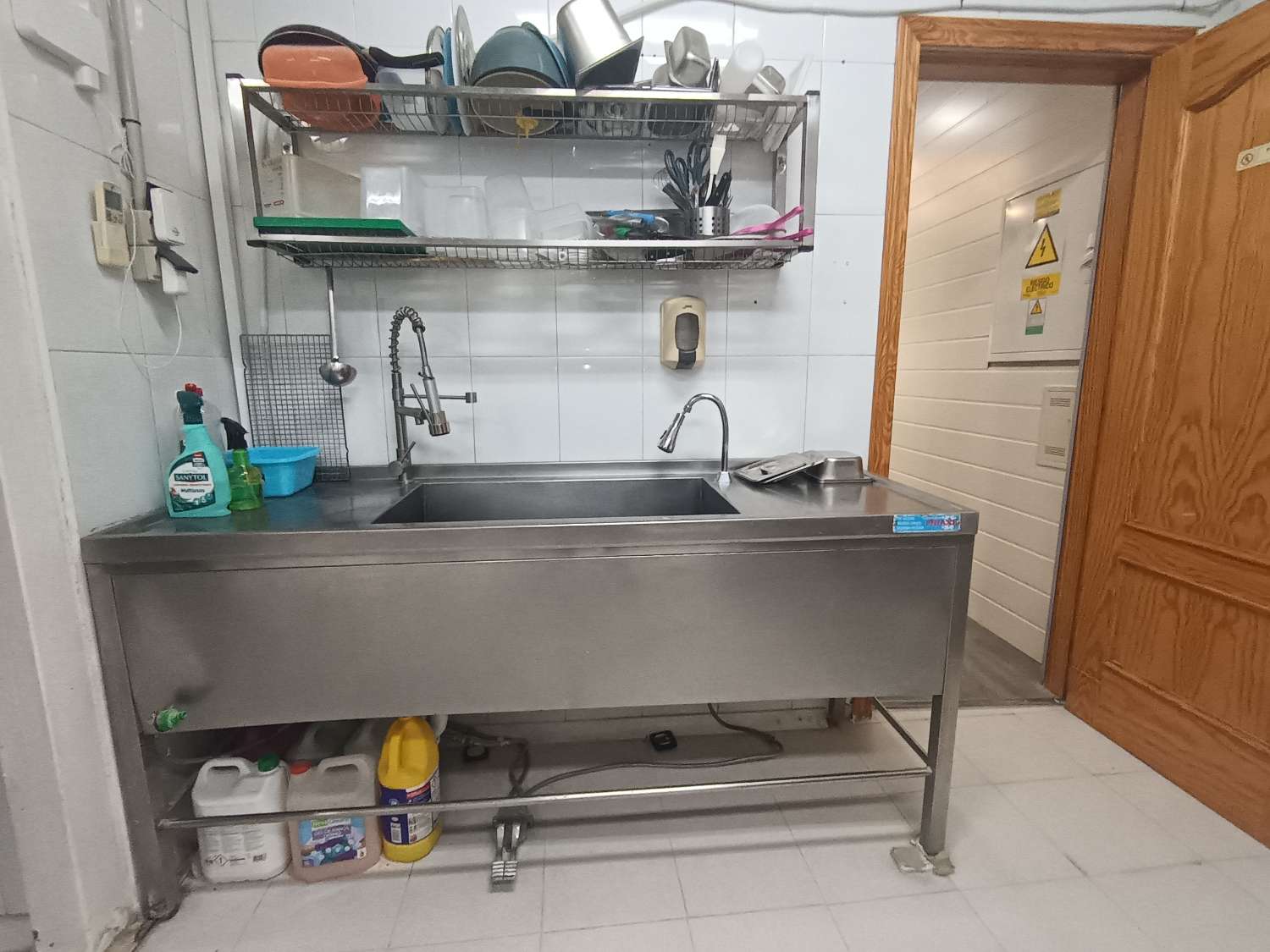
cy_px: 476
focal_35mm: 17
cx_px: 635
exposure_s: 1/33.3
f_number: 2.2
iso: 502
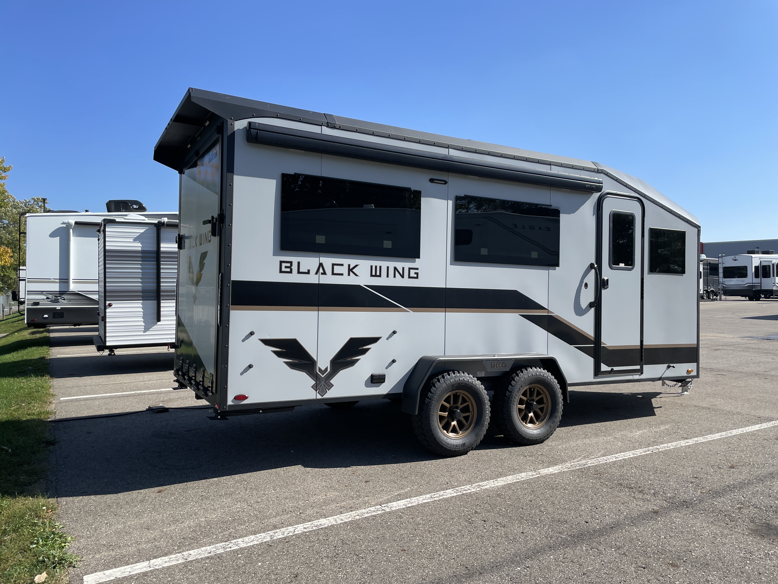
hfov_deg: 67.3
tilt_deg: -0.1
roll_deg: +0.3
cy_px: 292
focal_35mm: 26
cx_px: 389
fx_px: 584
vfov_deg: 53.1
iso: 32
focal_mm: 4.2
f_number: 1.6
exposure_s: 1/2817
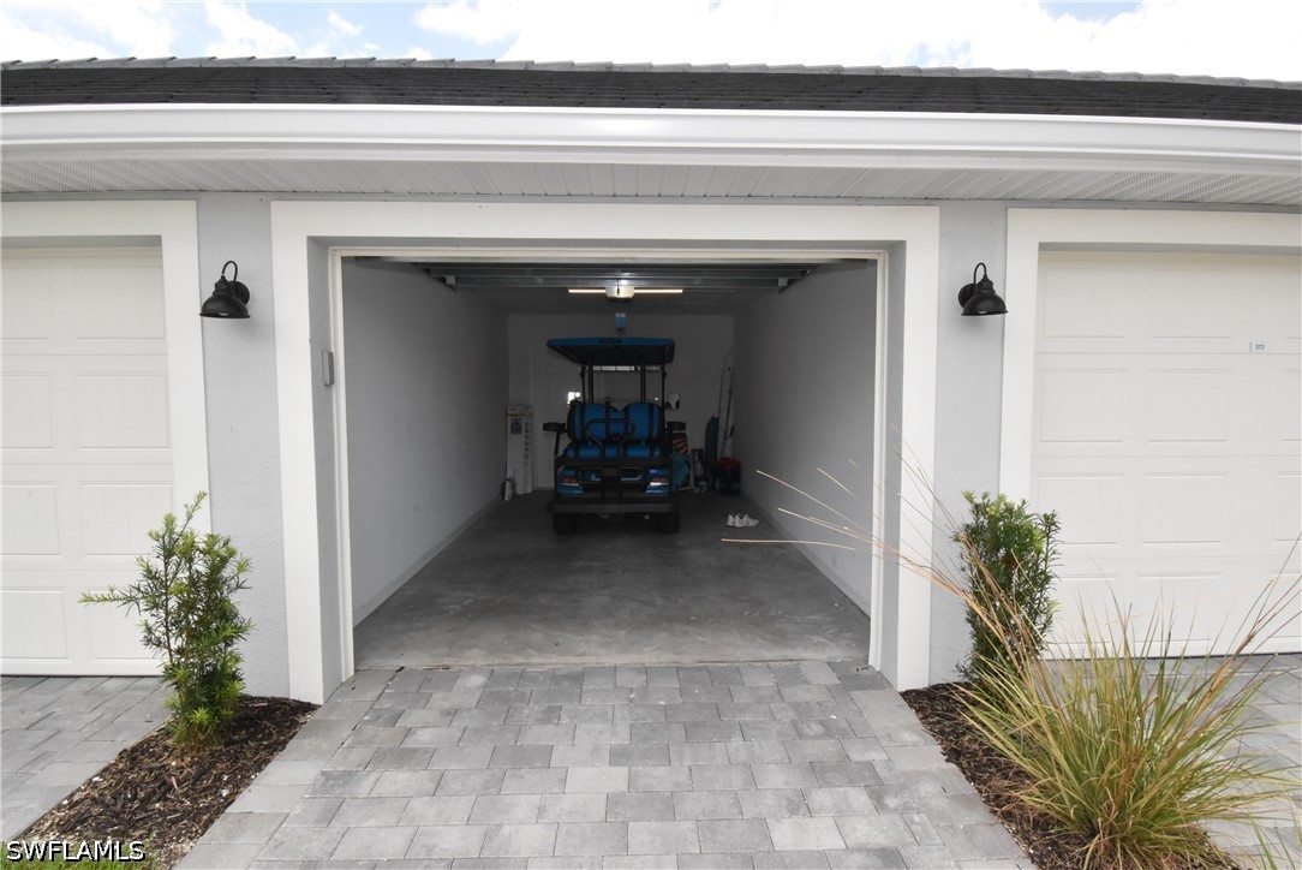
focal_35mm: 18
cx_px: 651
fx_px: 651
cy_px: 435
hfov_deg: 90.0
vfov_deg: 67.5
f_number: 22
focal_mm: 12
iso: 1600
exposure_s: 1/200
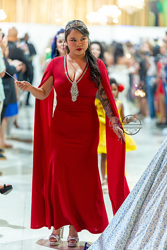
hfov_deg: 16.1
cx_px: 84
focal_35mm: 85
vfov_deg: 23.9
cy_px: 125
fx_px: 591
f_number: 1.4
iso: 800
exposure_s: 1/160
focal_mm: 85
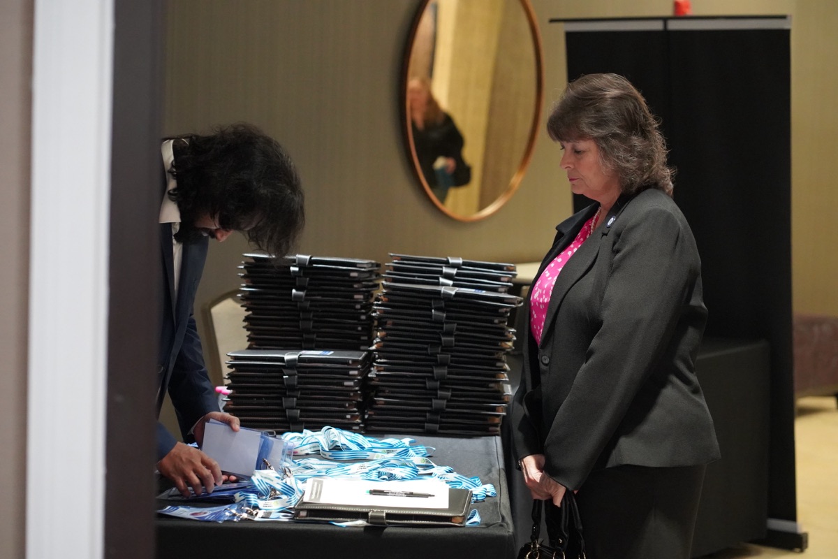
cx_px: 419
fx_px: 1978
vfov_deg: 16.1
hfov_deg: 23.9
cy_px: 280
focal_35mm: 85
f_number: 4
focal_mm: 85
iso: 10000
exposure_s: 1/160
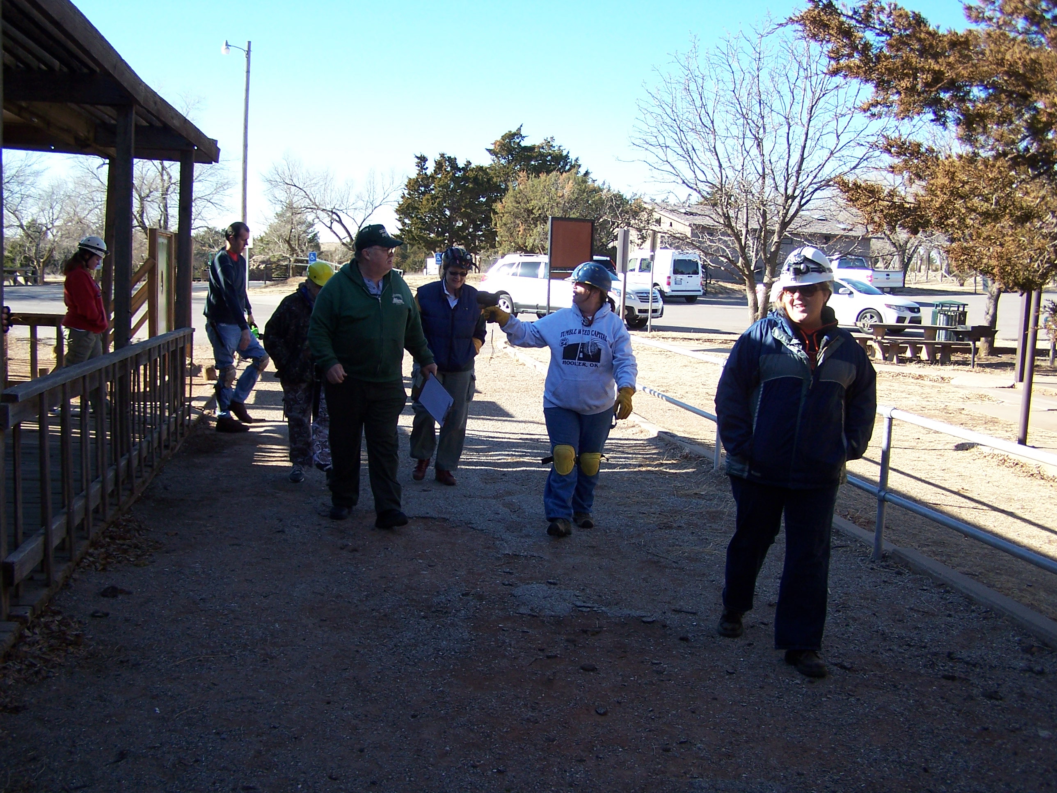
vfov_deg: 37.7
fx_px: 1160
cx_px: 528
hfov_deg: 49.0
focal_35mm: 38
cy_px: 396
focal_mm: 6.3
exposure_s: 1/350
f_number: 2.8
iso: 80
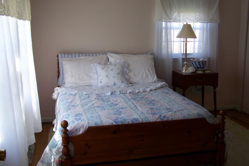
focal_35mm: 40
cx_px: 125
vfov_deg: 33.4
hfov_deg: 48.5
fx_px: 277
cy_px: 82
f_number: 2.8
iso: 64
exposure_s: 1/40
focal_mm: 6.3
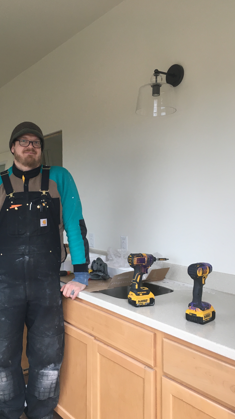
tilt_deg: -2.5
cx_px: 83
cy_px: 211
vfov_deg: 61.0
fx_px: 355
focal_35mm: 32
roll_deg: -1.0
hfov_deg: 36.4
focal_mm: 4.15
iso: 32
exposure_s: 1/30
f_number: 2.2
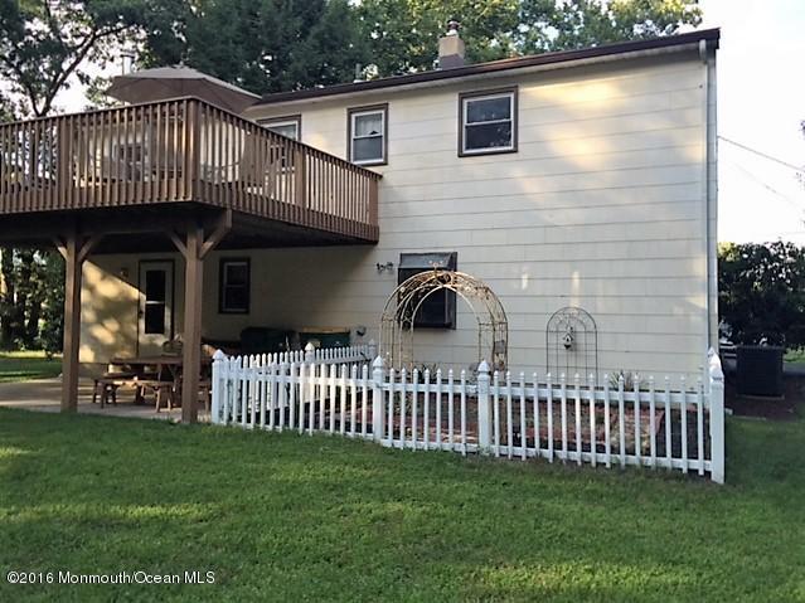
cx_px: 402
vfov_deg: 48.2
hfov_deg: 61.7
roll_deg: -0.9
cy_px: 302
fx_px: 674
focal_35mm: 29
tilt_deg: +3.3
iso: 32
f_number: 2.2
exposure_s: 1/233
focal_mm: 4.15
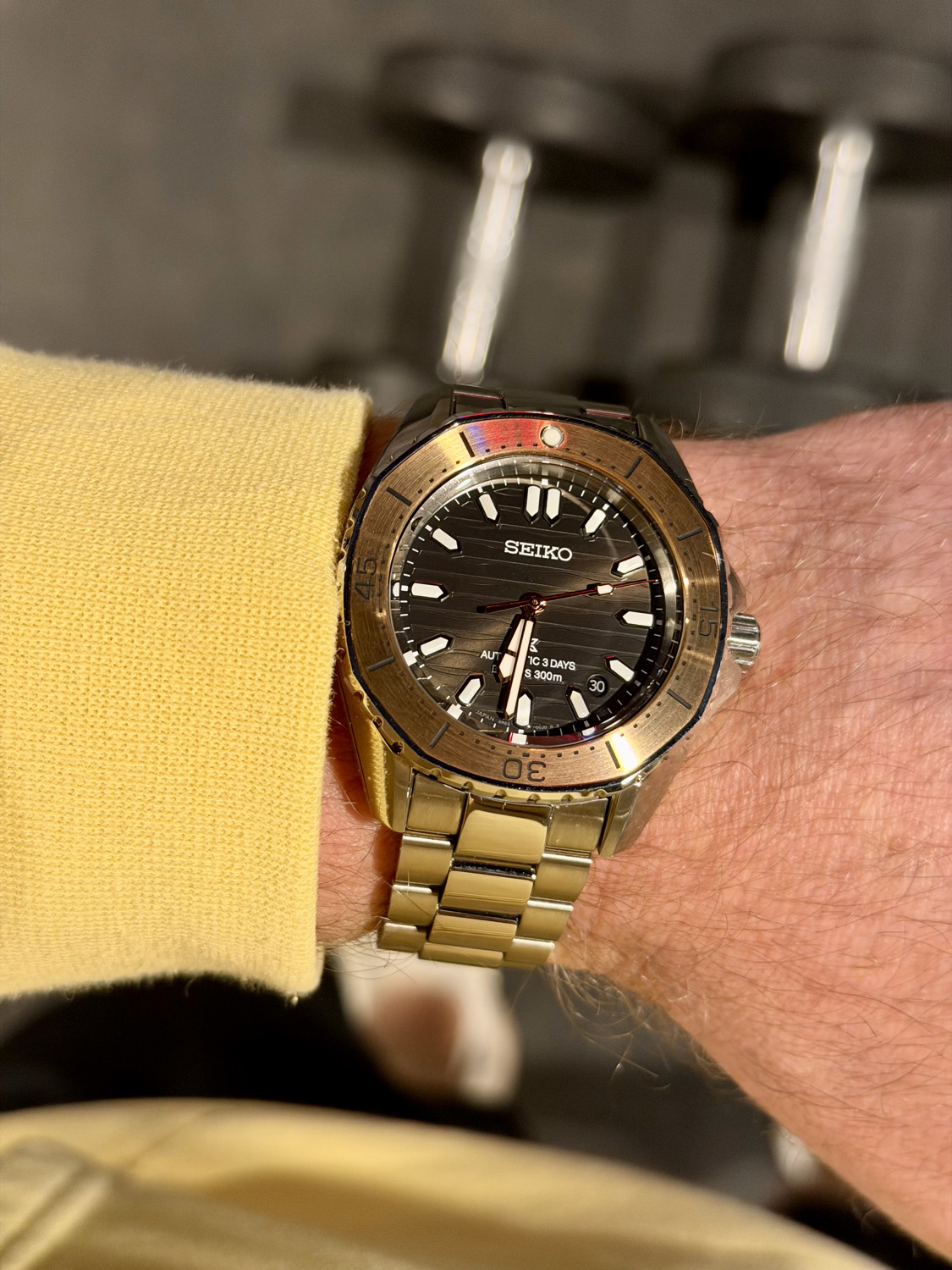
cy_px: 635
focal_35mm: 48
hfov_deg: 30.3
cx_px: 476
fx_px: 1760
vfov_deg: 39.7
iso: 400
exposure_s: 1/33
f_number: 1.78
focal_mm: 6.76
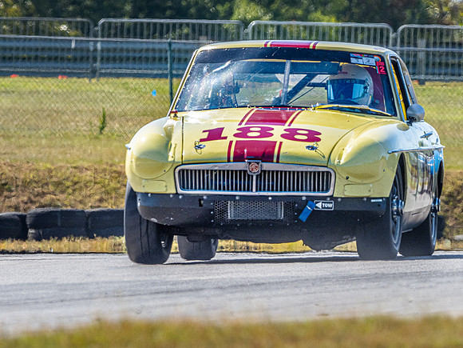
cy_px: 145
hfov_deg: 2.8
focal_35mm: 700
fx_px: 9366
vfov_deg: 2.1
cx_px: 270
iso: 400
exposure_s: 1/800
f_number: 7.1
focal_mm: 300
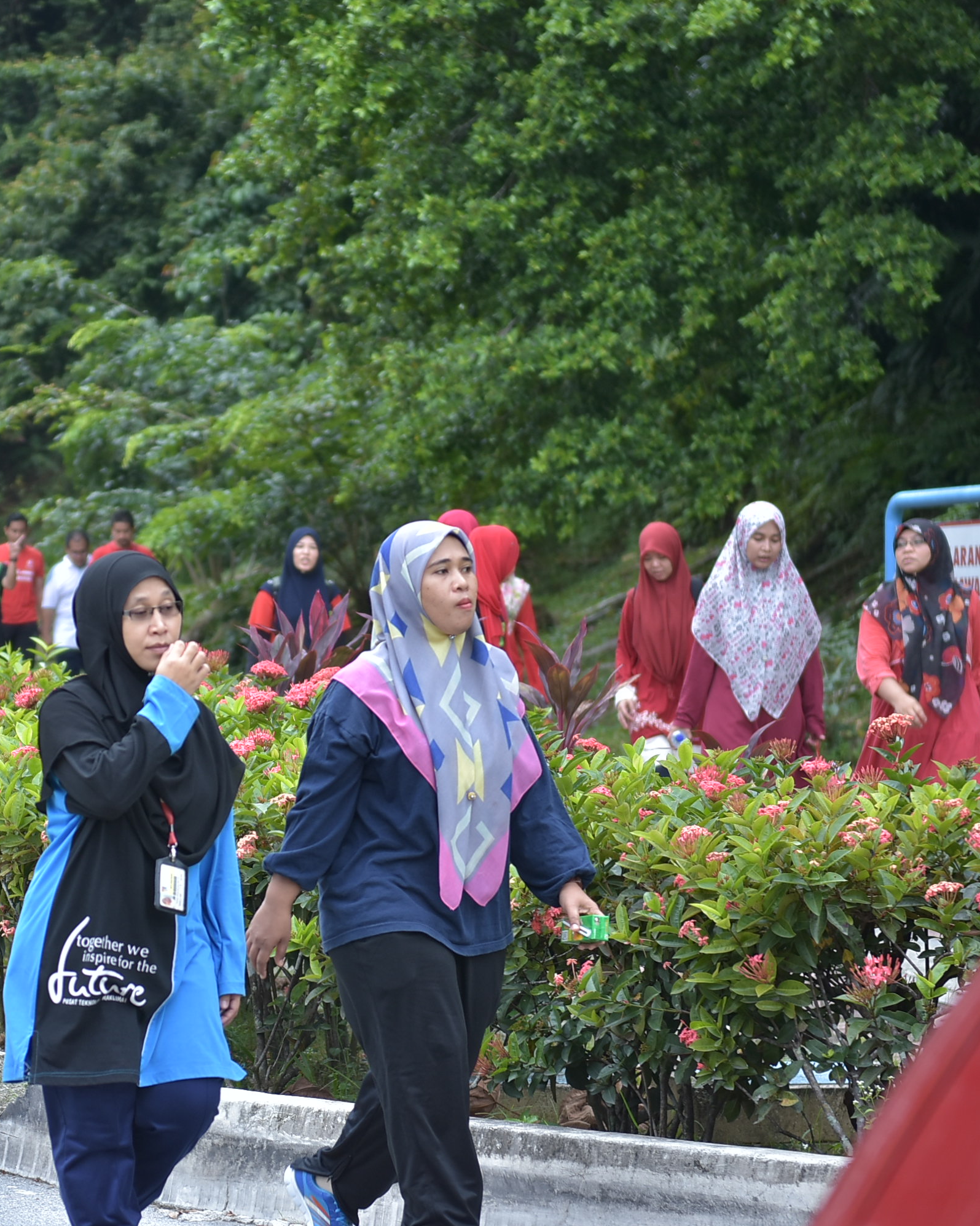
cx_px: 135
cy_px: 614
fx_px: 5366
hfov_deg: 10.4
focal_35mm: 148
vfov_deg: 13.0
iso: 160
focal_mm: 70
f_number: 2.8
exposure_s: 1/320
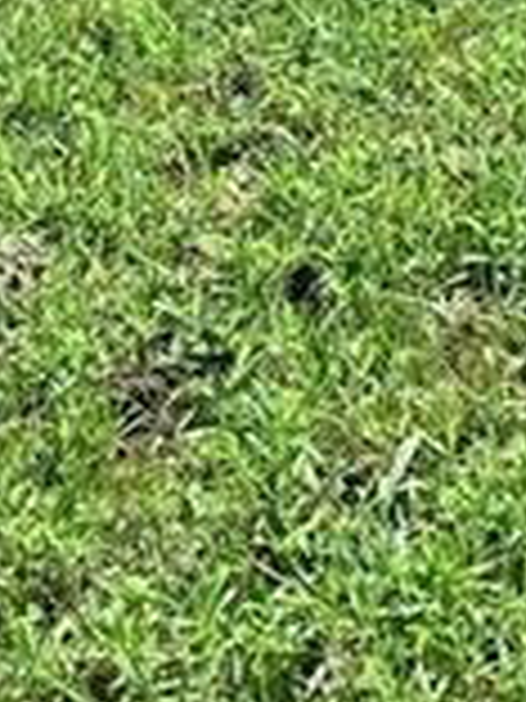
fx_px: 2593
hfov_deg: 10.7
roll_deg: -1.1
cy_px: -981
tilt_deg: -1.6
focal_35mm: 128
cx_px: 1003
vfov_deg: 12.3
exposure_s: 1/1332
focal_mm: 4.25
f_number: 1.8
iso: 25
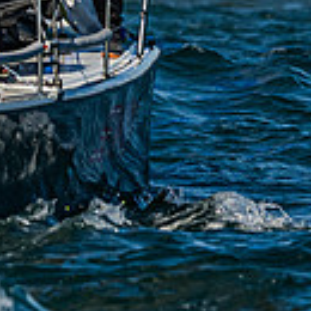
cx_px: -96
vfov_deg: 1.5
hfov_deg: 1.5
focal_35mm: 1145
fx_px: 11638
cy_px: -236
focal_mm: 230
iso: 400
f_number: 5.6
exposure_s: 1/4000
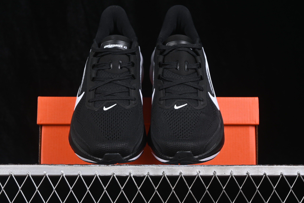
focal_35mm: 75
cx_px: 152
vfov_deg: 18.2
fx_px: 633
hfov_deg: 27.0
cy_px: 102
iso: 160
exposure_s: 1/60
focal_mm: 50
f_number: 6.3
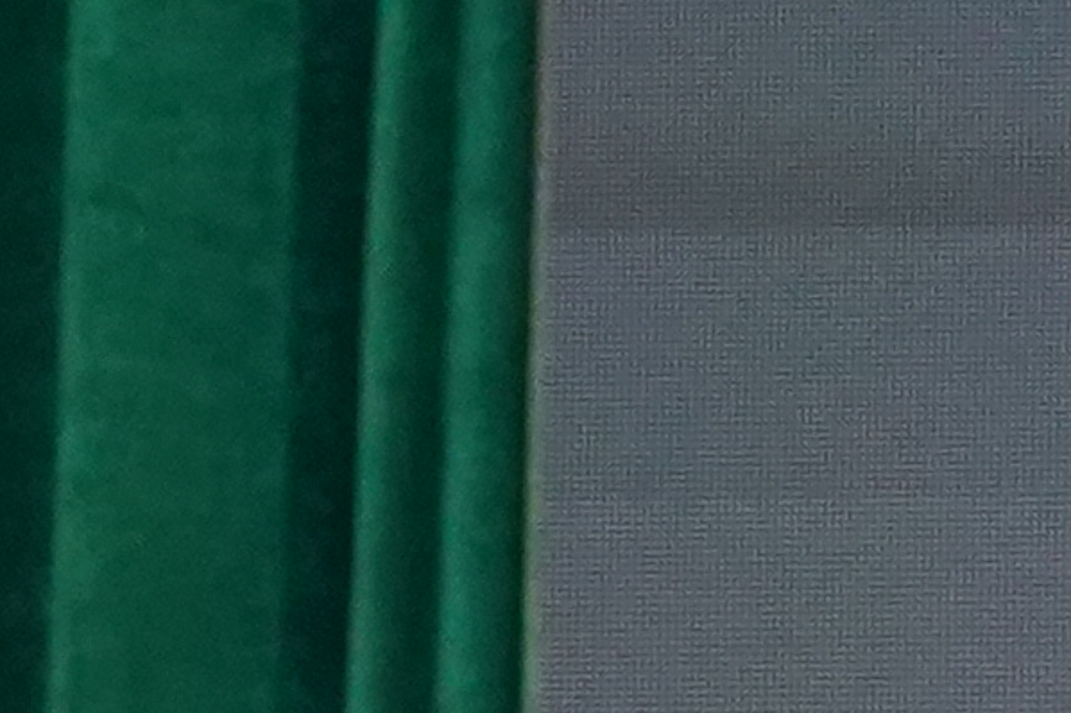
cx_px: 2563
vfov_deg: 1.9
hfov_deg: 2.9
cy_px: 2345
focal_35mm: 698
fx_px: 20753
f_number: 6.3
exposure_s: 1/100
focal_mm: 71
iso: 4000
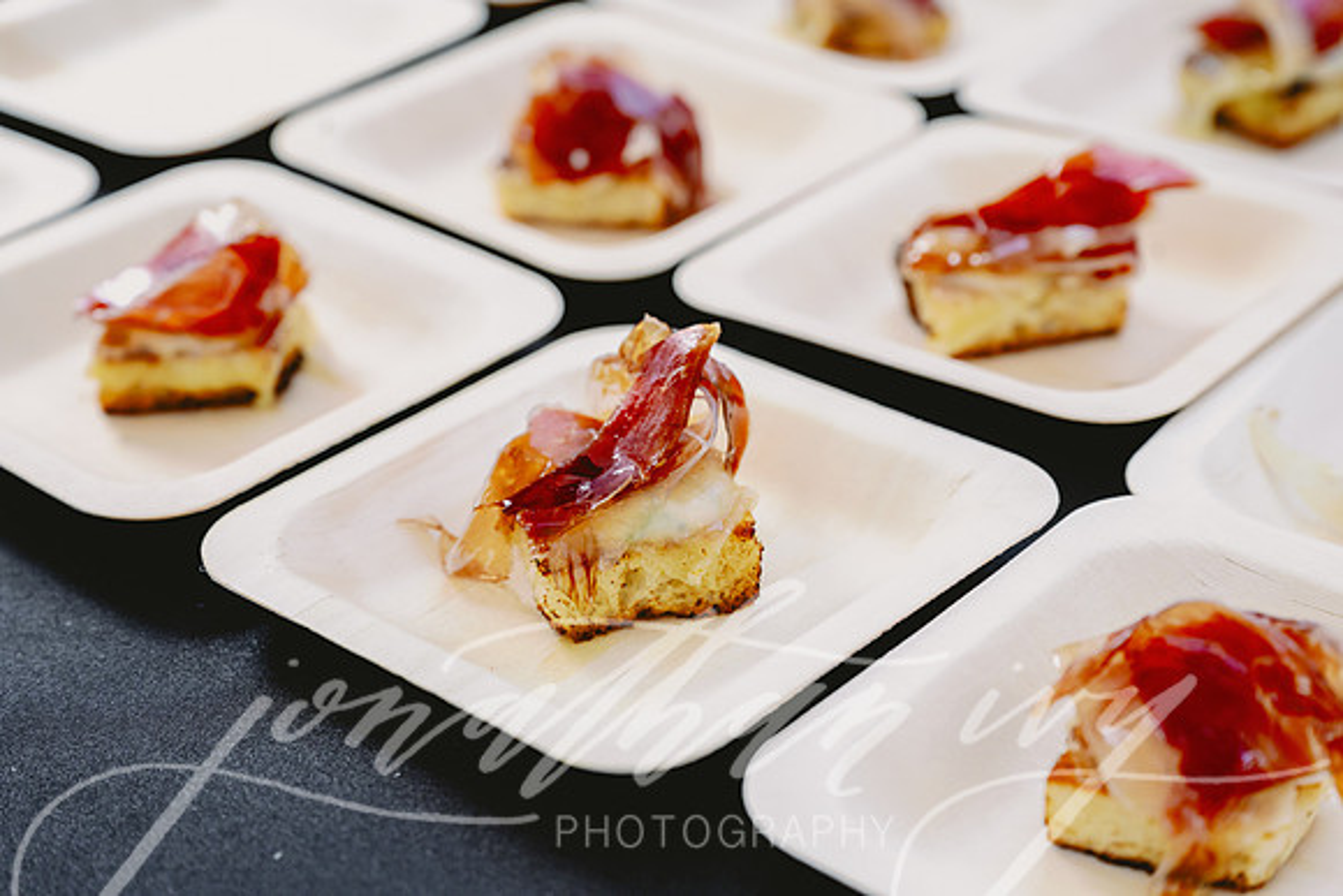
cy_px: 448
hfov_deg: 28.8
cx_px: 672
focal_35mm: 70
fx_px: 2612
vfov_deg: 19.5
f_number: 5.6
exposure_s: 1/1000
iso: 800
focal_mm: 70
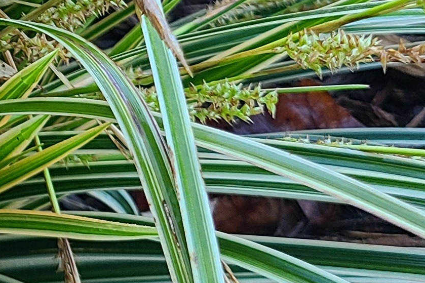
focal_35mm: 130
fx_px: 1534
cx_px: -311
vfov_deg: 10.2
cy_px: -163
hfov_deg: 14.2
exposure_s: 1/120
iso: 50
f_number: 1.8
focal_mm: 5.4
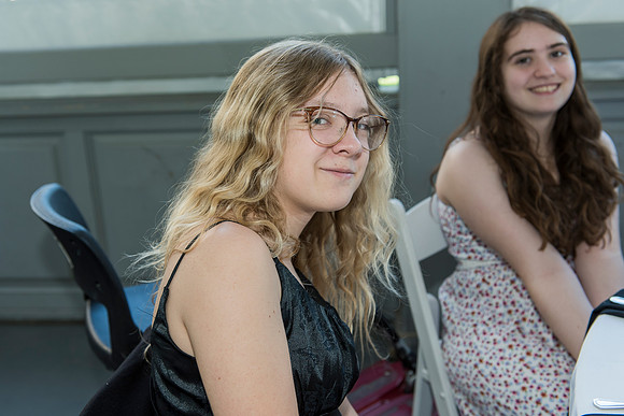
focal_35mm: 46
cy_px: 200
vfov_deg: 29.4
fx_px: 793
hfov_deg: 43.0
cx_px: 300
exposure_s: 1/160
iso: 400
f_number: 4.5
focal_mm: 44
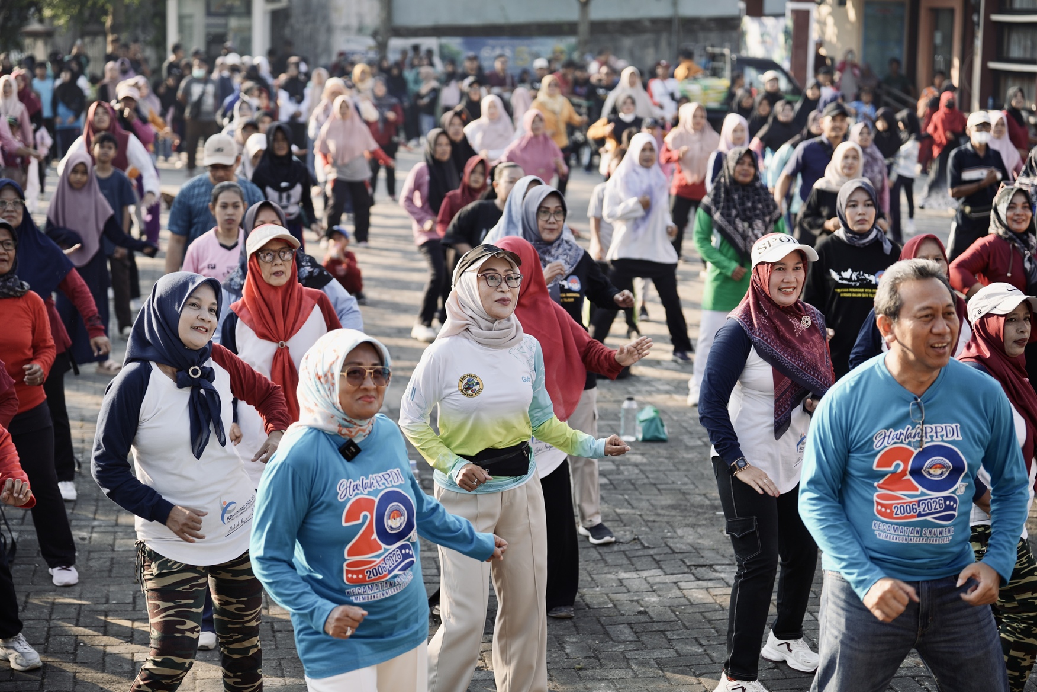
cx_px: 518
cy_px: 346
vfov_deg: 19.5
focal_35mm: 70
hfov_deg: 28.8
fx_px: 2016
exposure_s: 1/400
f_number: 2.8
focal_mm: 70
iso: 100
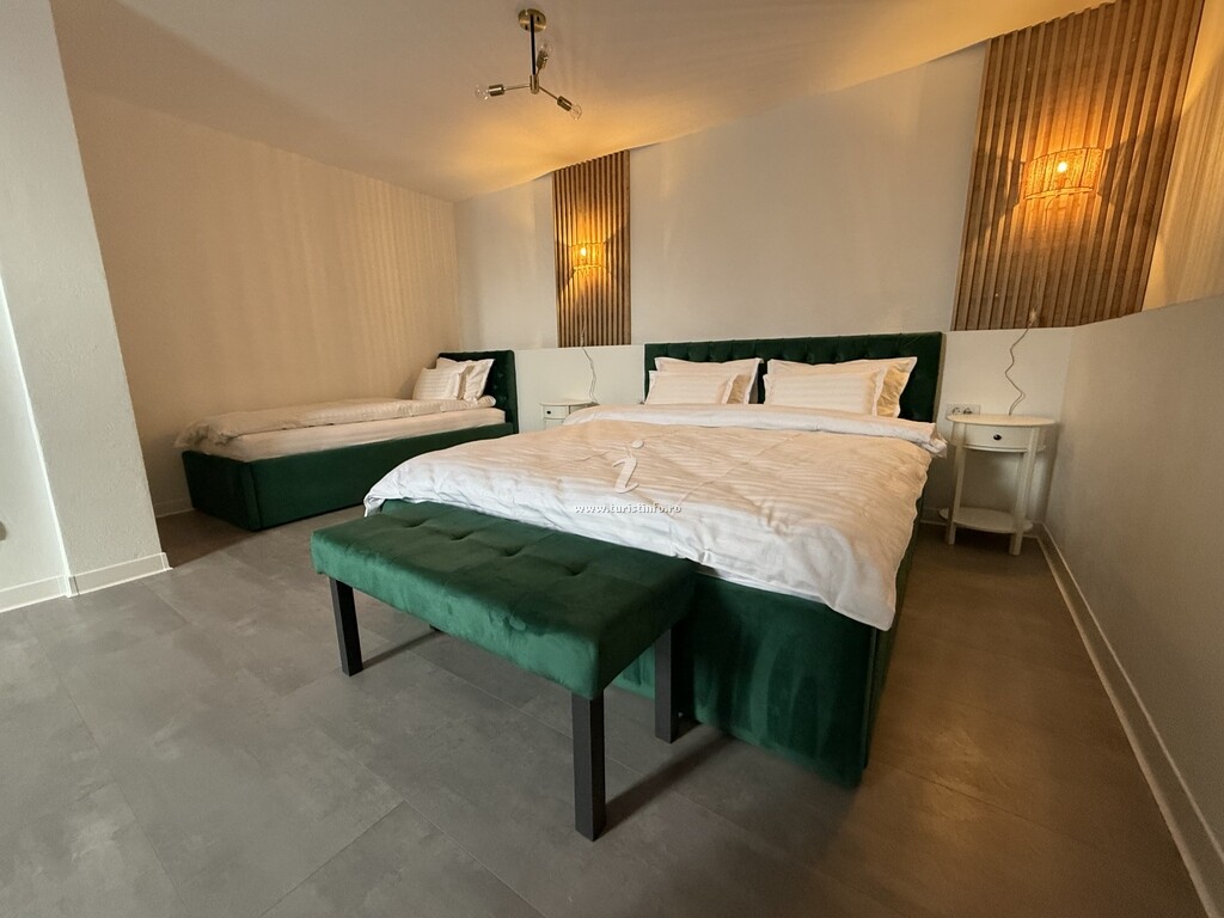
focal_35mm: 14
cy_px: 459
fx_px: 495
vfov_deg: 85.7
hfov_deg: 102.1
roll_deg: +1.0
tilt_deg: -11.0
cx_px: 612
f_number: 2.2
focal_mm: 2.22
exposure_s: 1/50
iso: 500
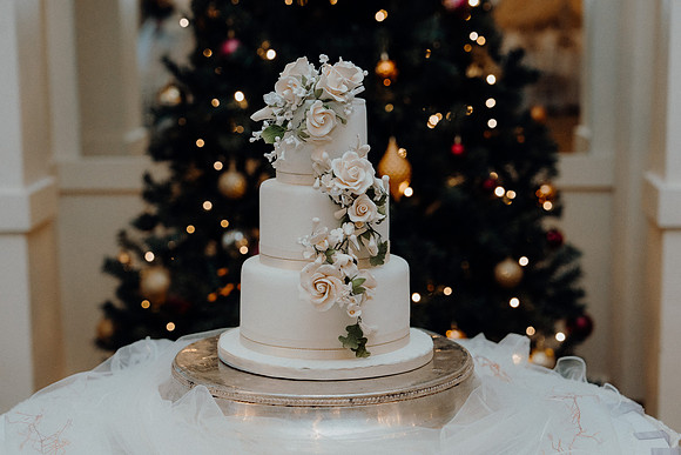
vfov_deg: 20.0
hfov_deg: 29.6
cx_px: 340
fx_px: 1287
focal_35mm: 68
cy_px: 228
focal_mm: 68
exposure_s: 1/200
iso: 2500
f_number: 3.5
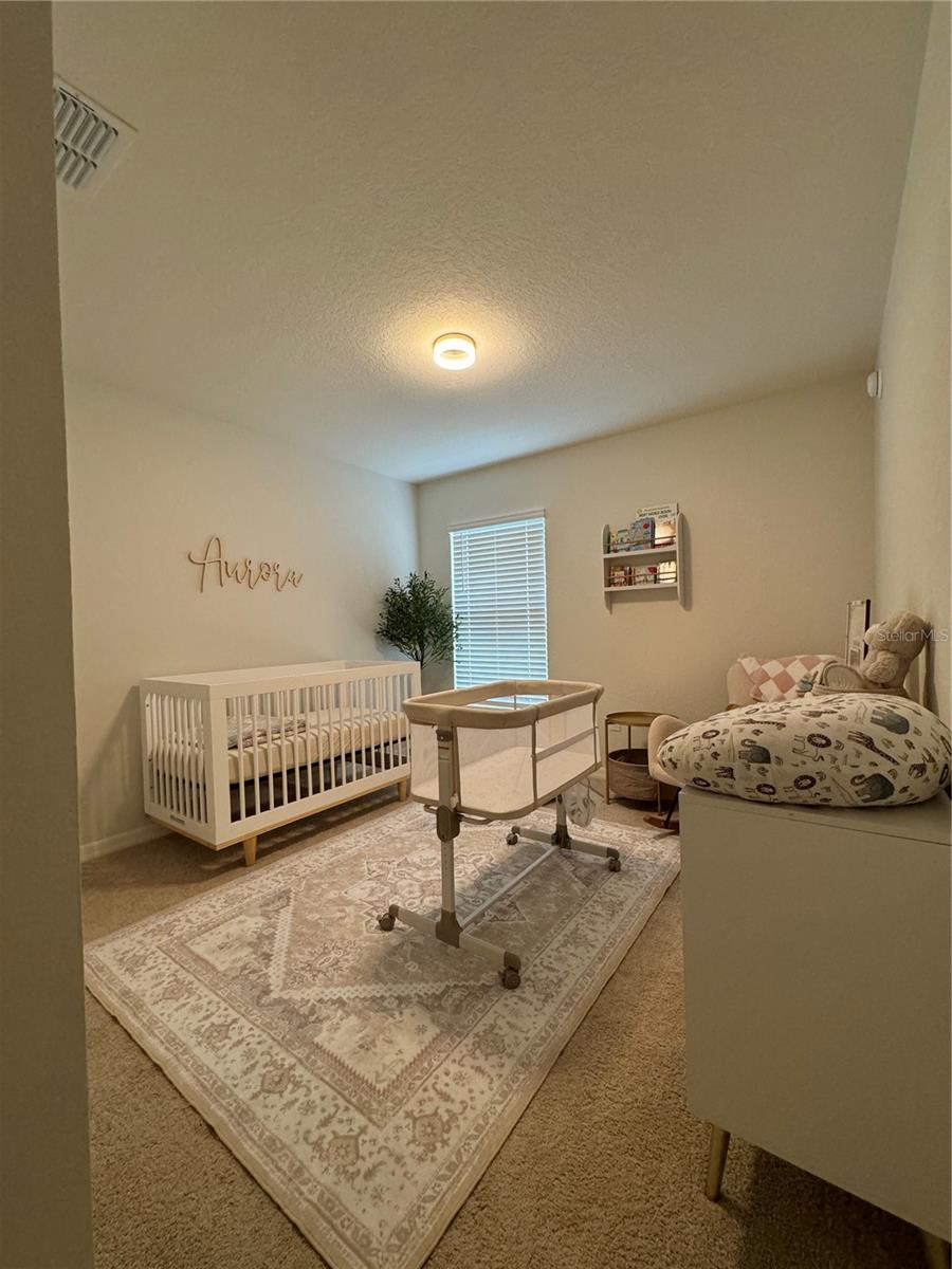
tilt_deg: -0.9
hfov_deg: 85.7
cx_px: 476
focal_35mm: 14
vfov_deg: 102.1
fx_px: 513
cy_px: 634
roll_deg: +1.4
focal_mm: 2.22
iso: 320
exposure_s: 1/120
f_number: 2.2
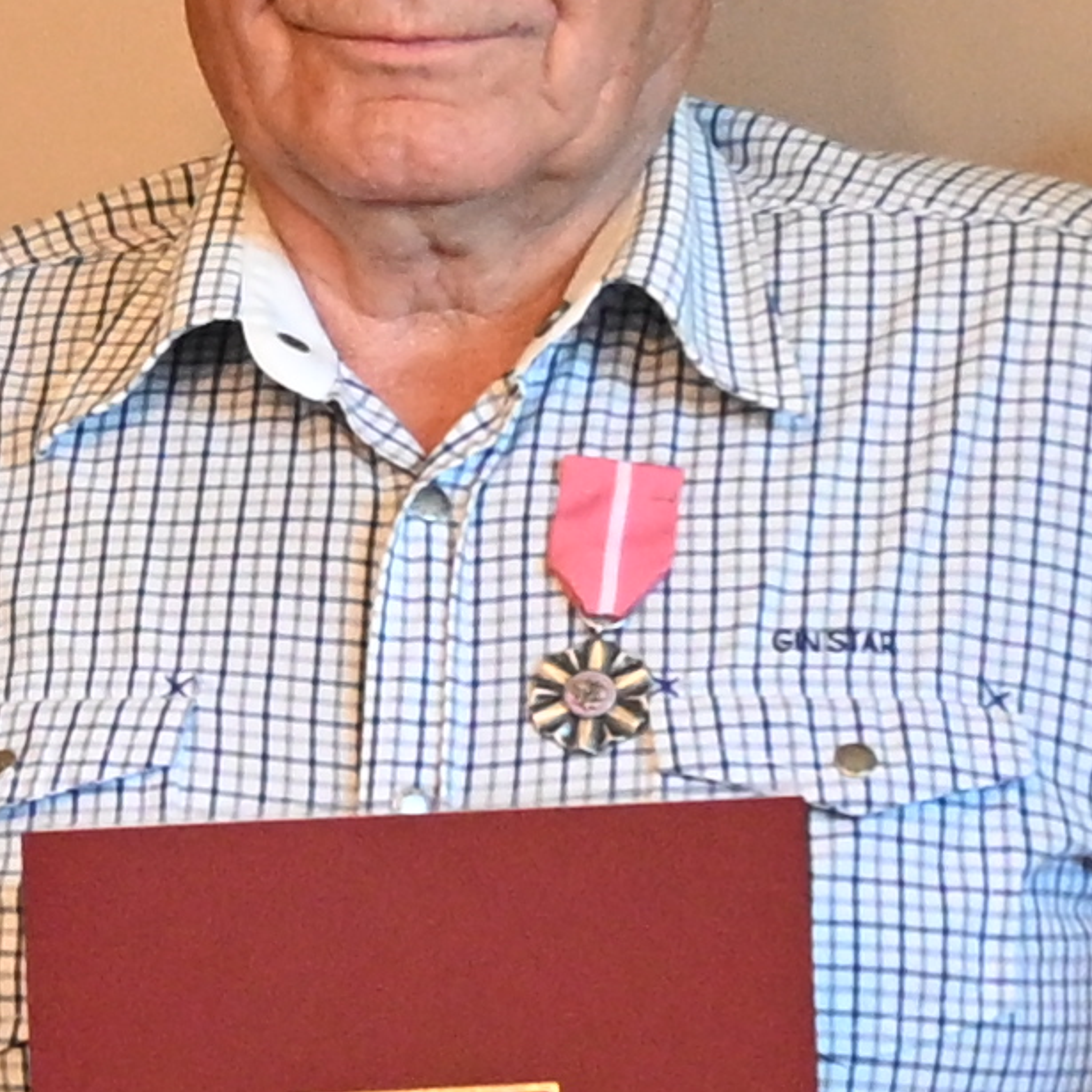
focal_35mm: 277
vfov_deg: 6.3
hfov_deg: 6.1
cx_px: -1492
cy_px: 618
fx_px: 9886
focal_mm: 24
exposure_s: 1/60
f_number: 4
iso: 1800
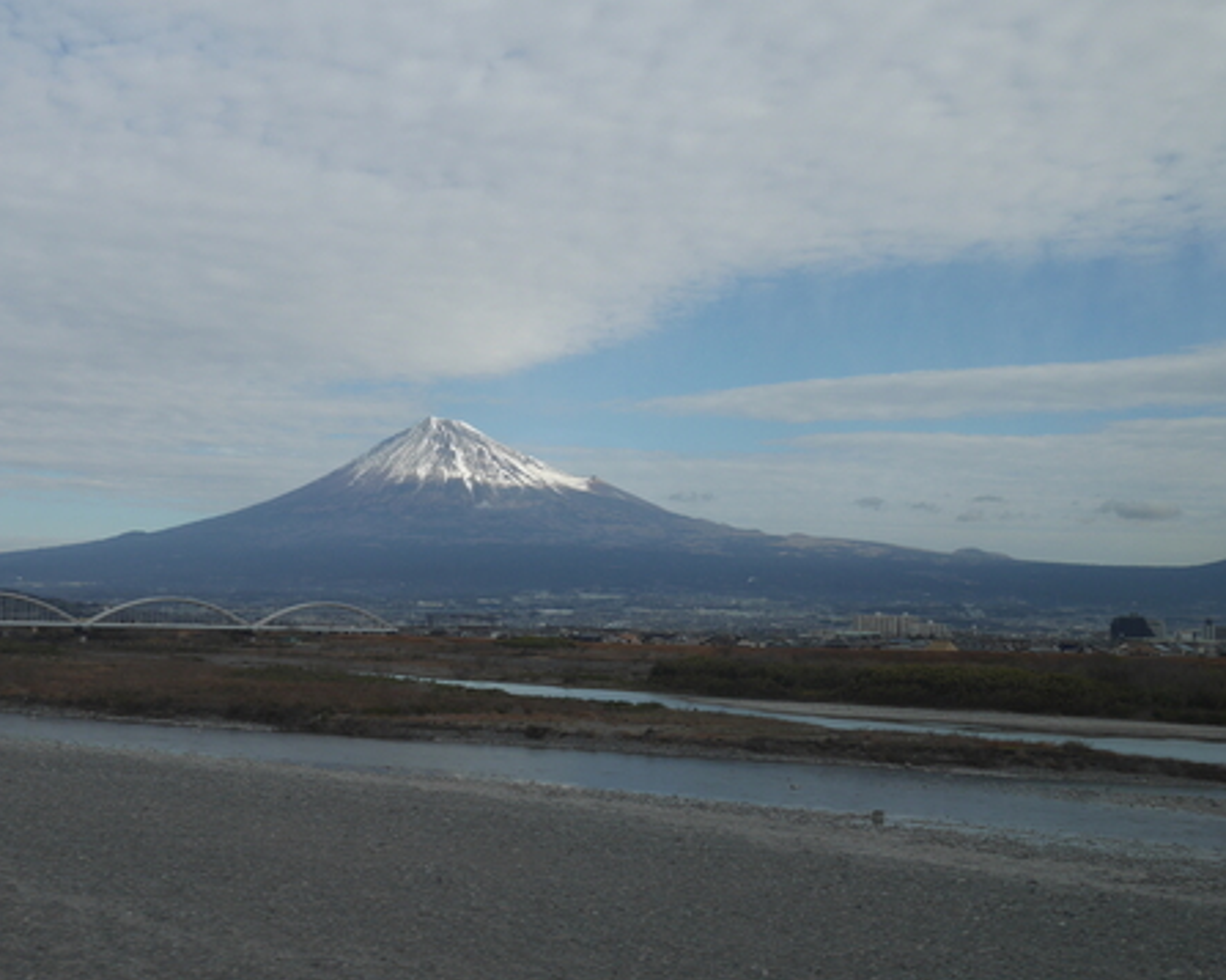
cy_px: 520
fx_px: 1523
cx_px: 540
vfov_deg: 35.6
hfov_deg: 43.8
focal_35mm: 42
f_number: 6.3
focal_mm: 16
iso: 200
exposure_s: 1/320
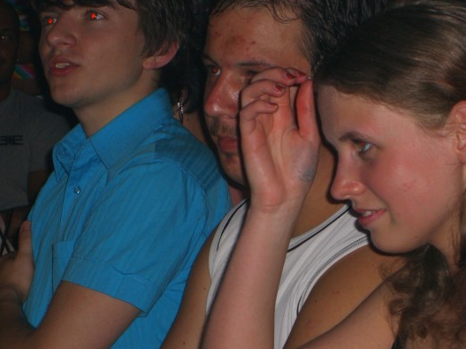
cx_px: 201
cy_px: 217
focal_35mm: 173
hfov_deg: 11.4
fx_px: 2328
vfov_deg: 8.6
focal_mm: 23.7
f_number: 5.1
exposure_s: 1/60
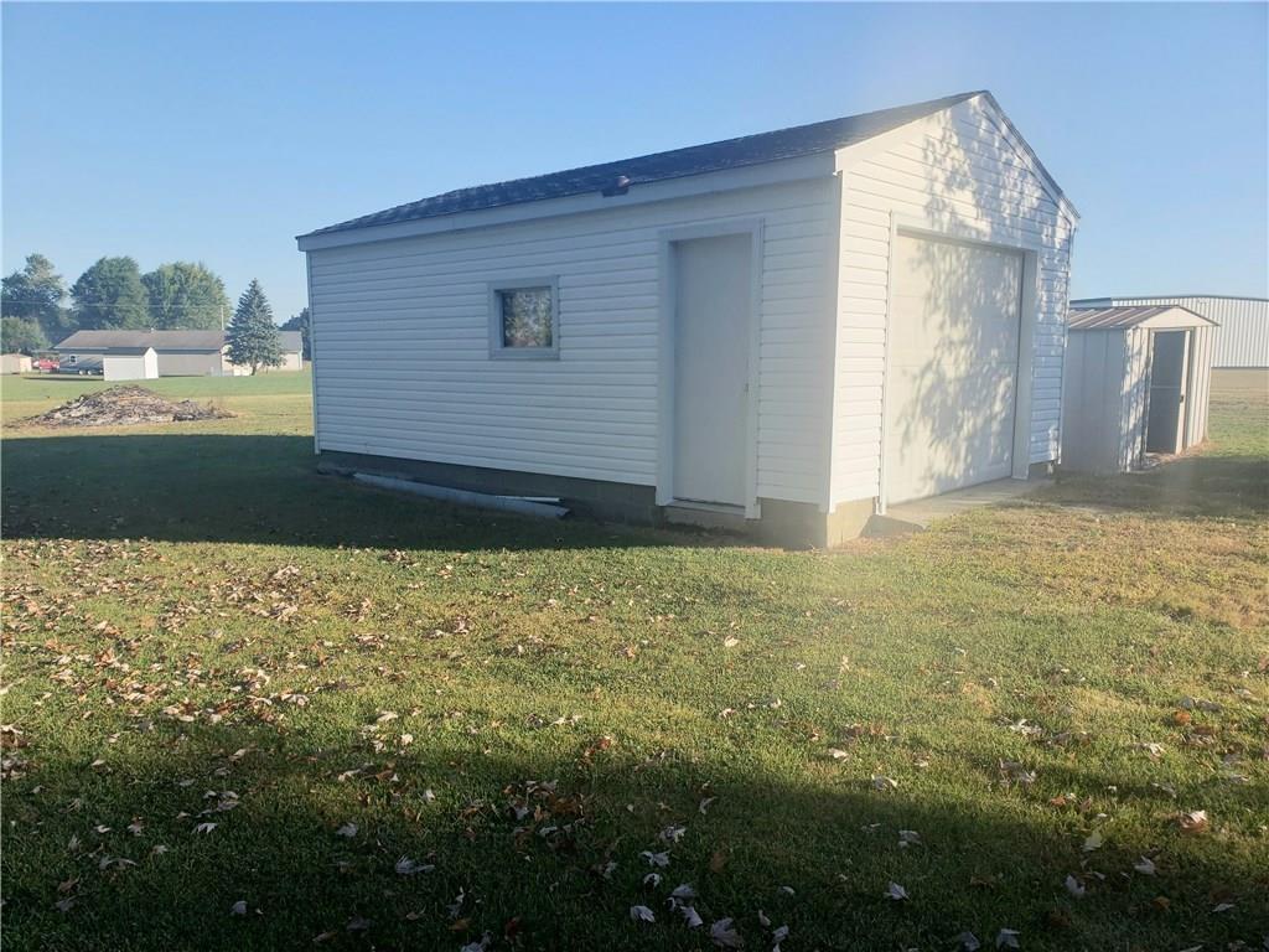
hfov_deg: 67.3
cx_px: 634
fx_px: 953
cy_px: 476
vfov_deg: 53.1
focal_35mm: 26
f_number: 2.4
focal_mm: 4.3
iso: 50
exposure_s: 1/752
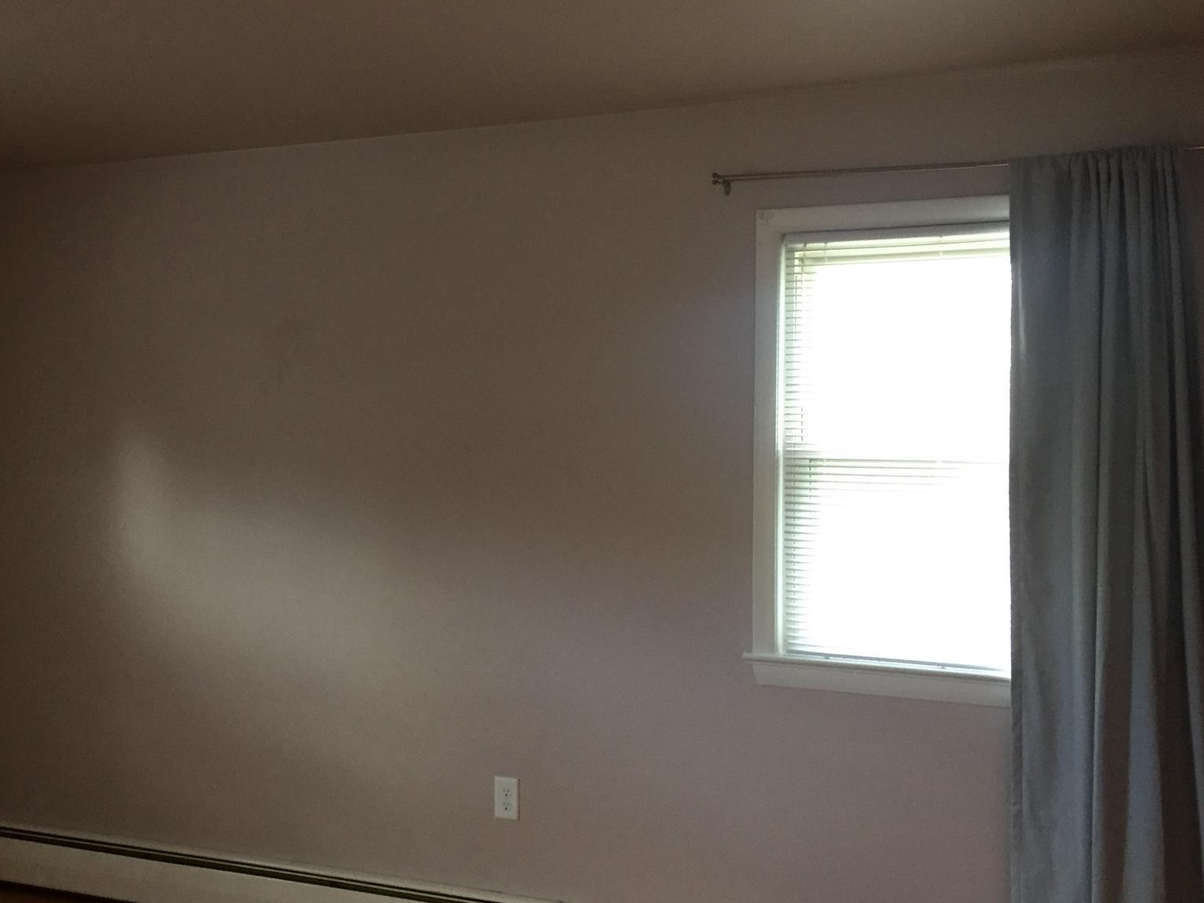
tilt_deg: +1.9
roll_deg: -1.2
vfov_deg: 36.8
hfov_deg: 47.4
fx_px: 1356
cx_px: 454
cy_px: 424
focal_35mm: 39
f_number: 2.2
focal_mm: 4.15
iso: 160
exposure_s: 1/30
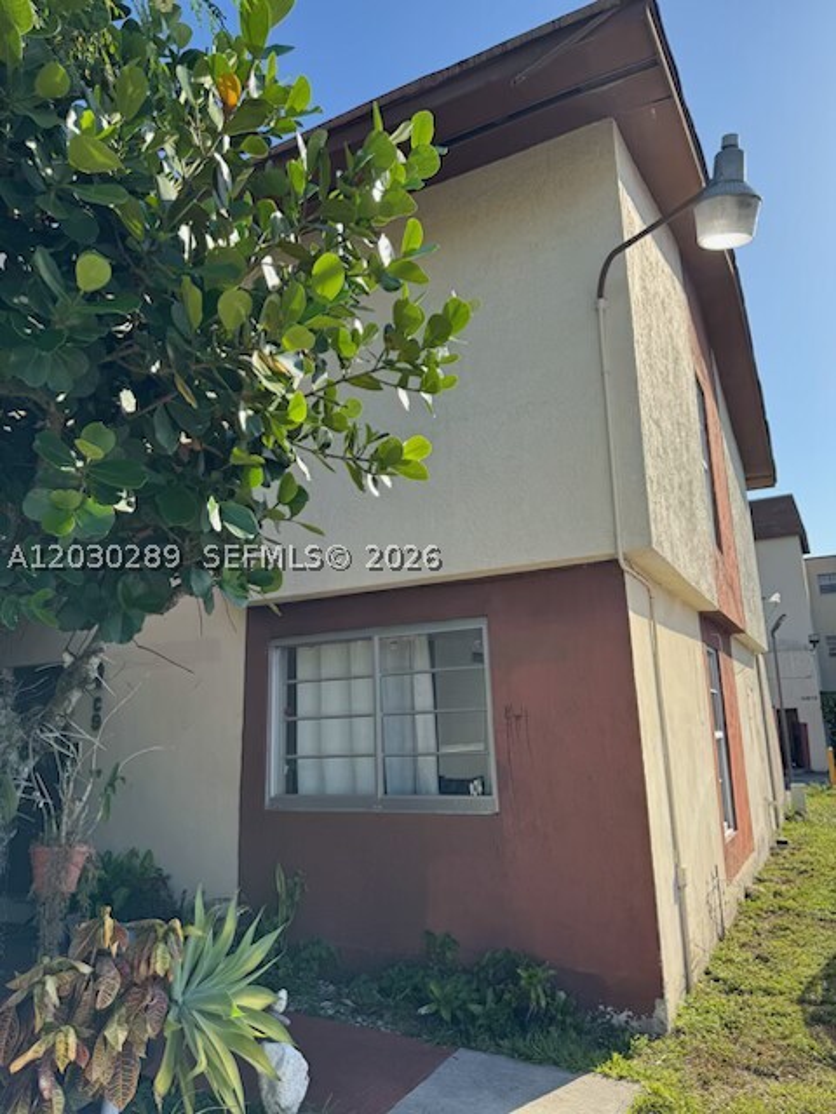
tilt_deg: +11.4
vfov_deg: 71.6
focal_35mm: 24
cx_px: 418
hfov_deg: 56.8
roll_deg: +1.9
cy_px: 557
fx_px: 773
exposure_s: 1/2252
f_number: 1.78
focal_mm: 6.76
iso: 80
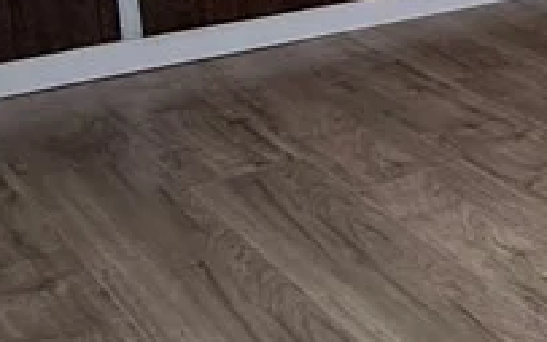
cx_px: 1215
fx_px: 1118
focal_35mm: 75
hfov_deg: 16.5
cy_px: -170
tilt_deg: -6.9
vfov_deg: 16.0
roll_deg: -0.2
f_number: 2.2
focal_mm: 2.22
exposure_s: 1/294
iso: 64
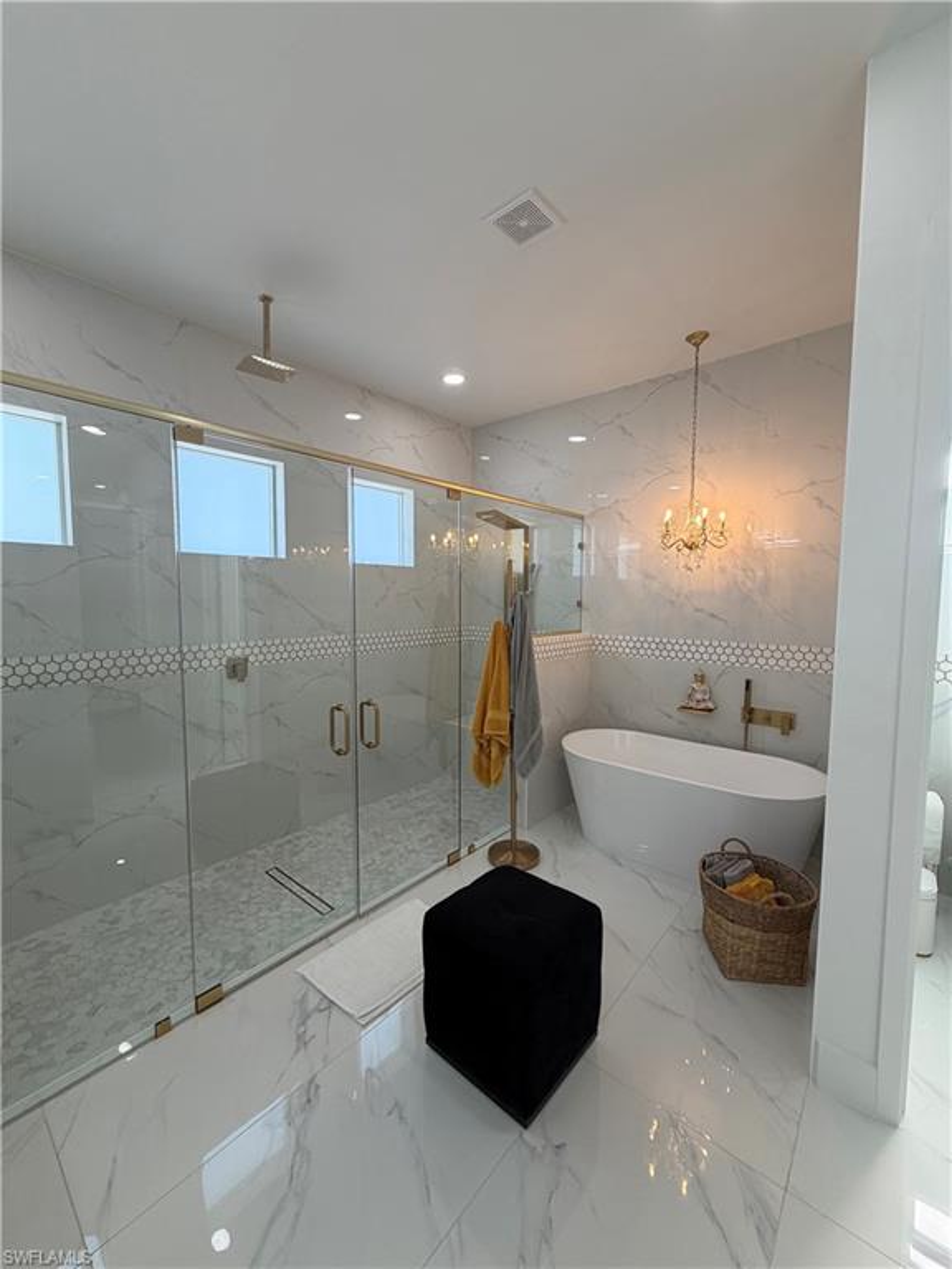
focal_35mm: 14
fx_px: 513
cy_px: 634
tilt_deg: -1.4
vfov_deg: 102.1
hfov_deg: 85.7
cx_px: 476
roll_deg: +0.2
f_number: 2.2
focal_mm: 2.22
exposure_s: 1/120
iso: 80
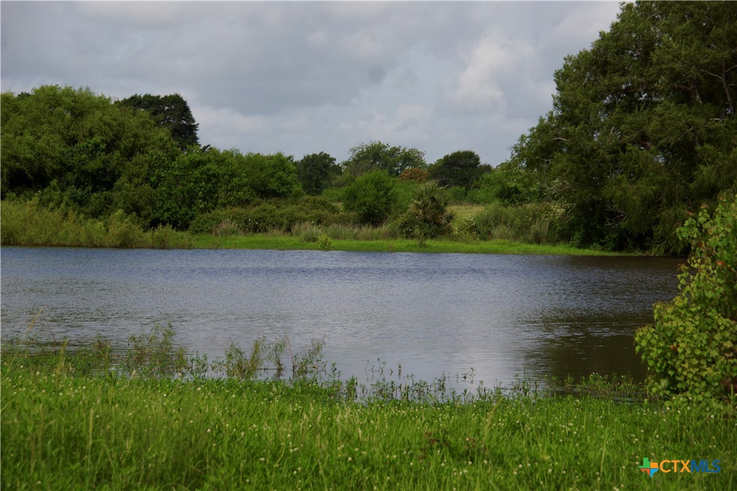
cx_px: 368
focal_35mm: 105
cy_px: 246
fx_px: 2149
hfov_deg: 19.5
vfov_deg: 13.0
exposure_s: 1/800
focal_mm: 70
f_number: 6.3
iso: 100
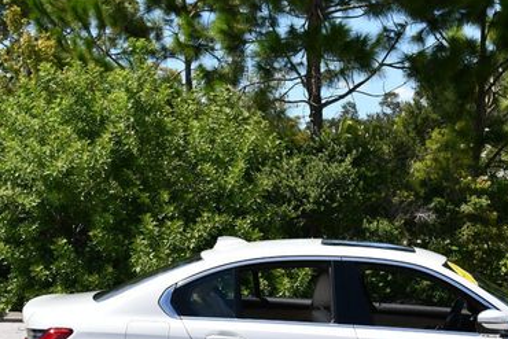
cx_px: 391
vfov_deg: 15.1
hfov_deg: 22.4
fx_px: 1270
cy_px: 276
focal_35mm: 90
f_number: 8
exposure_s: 1/250
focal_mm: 26
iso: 110
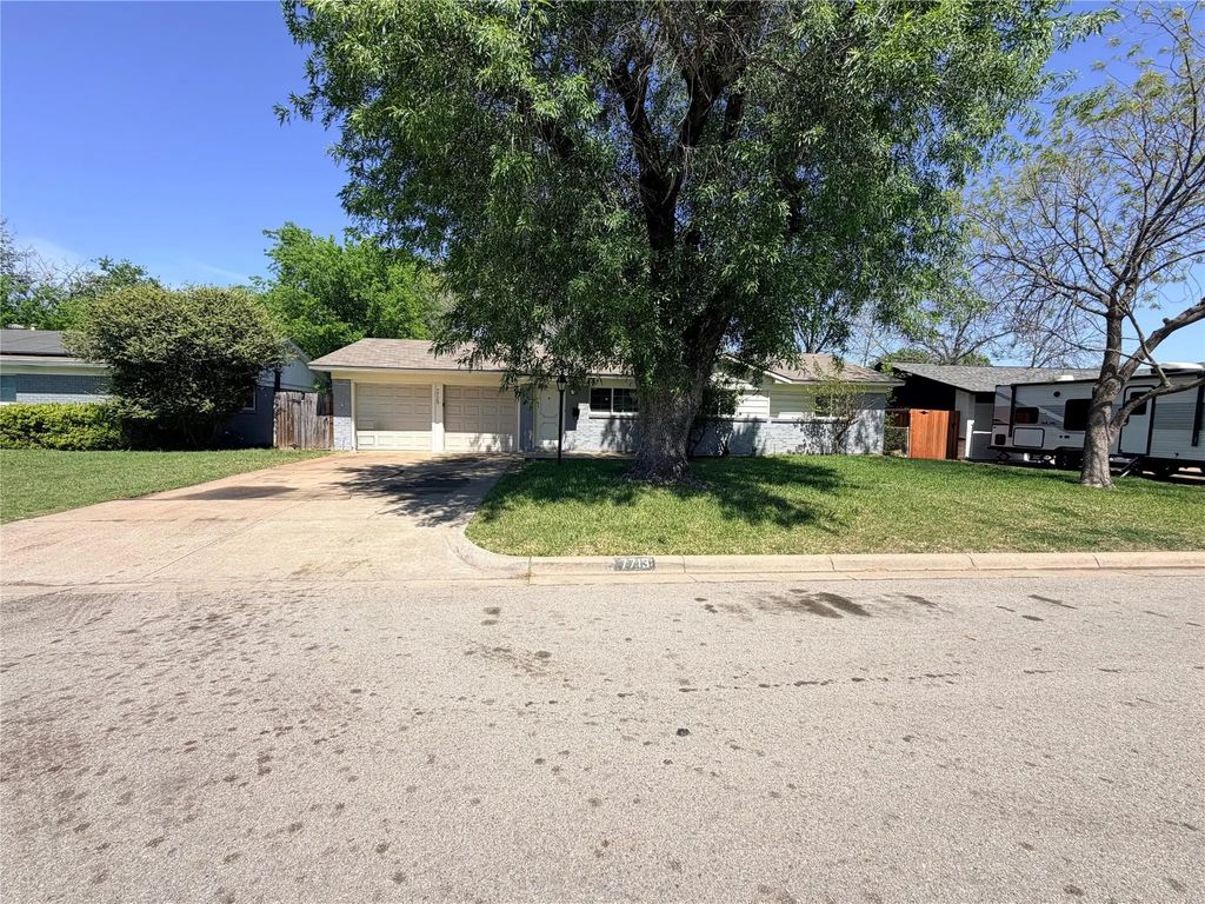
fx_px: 487
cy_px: 452
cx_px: 602
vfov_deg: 85.7
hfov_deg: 102.1
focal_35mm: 14
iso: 20
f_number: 2.2
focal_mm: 2.22
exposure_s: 1/770
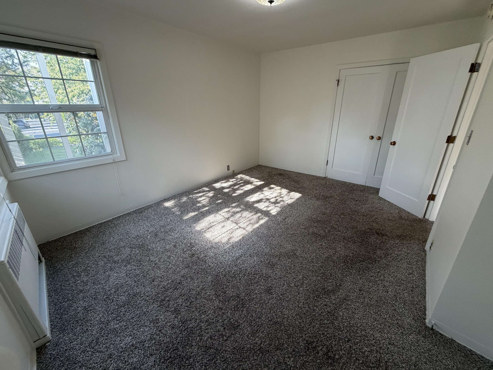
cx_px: 248
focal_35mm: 15
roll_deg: +0.4
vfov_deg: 81.7
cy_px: 182
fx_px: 214
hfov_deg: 98.2
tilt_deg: -20.8
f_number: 2.2
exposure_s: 1/120
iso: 250
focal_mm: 2.22
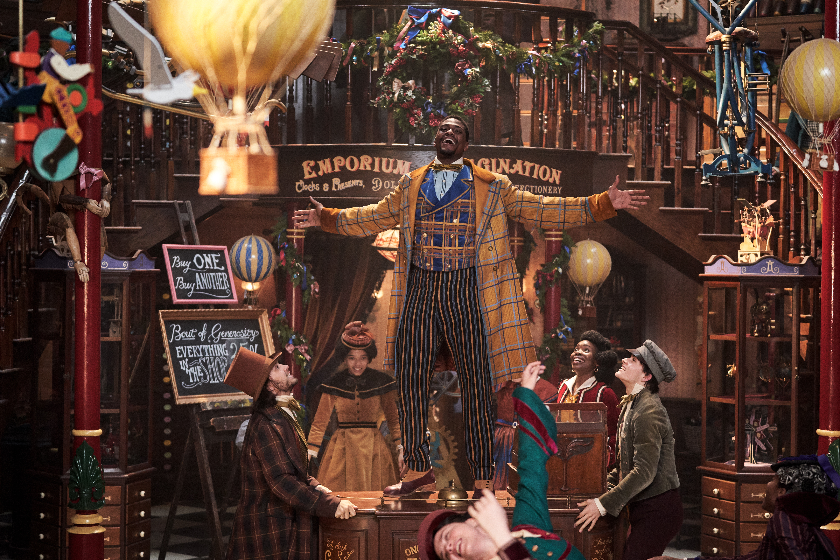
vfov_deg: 19.5
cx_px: 420
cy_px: 280
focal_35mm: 70
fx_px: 1633
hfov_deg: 28.8
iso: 5000
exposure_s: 1/800
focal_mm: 70
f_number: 2.8
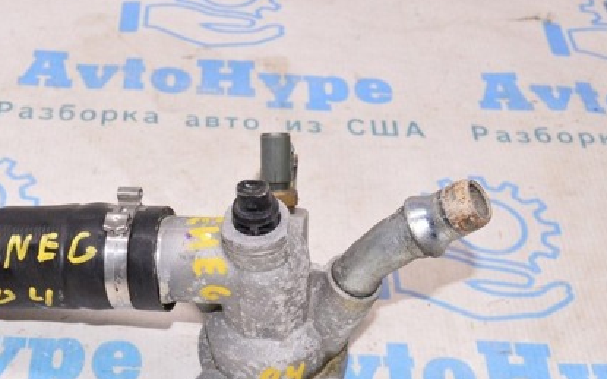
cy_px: 254
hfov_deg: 30.7
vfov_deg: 19.6
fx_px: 1091
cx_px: 173
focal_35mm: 66
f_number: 8
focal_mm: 28
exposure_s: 1/100
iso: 1600
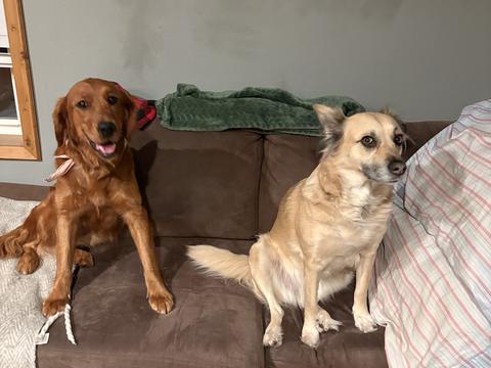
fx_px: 369
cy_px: 184
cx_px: 246
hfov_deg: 67.3
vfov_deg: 53.1
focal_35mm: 26
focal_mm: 5.96
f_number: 1.6
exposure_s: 1/30
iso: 640
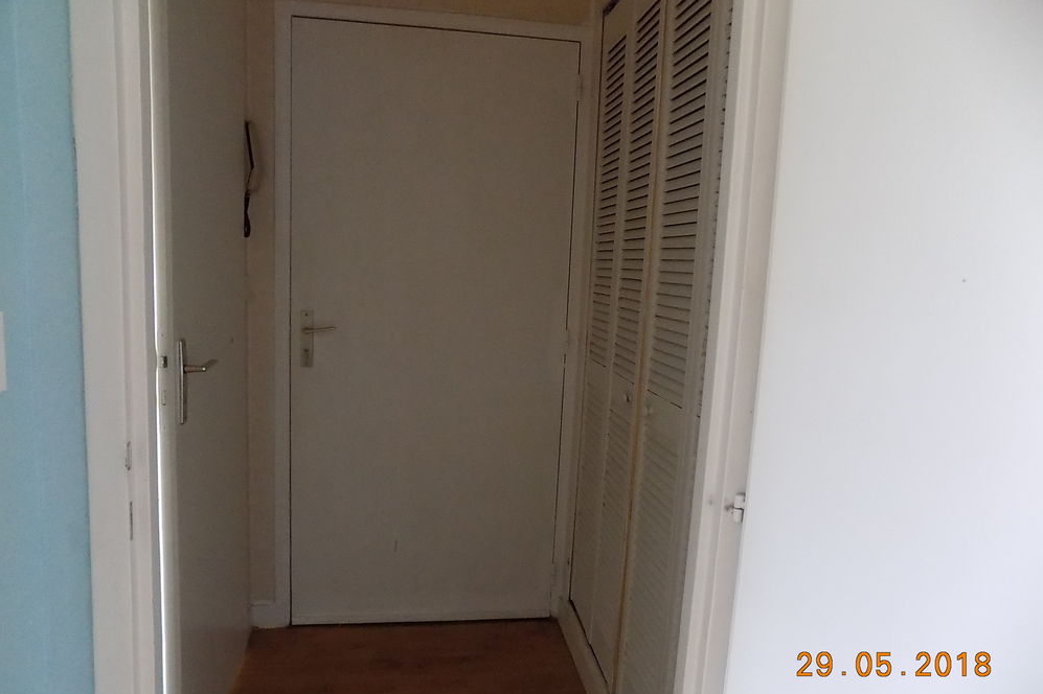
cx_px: 522
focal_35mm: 24
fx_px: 695
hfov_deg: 73.8
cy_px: 365
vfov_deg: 53.1
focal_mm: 4
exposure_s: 1/30
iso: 400
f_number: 3.1
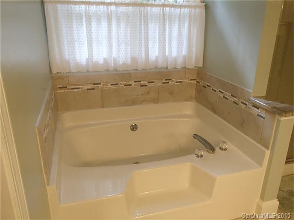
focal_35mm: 28
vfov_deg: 49.7
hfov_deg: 63.4
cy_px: 110
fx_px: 238
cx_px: 147
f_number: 3.9
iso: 320
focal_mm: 5
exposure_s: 1/30
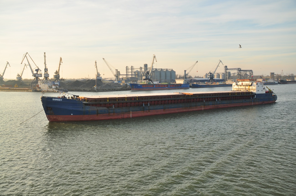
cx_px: 148
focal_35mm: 33
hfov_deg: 57.3
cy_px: 98
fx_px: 271
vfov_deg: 39.9
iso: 200
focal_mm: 22
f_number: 5
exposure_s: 1/500
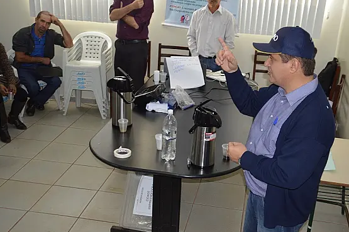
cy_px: 107
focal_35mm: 45
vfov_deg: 29.7
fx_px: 435
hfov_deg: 43.6
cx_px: 186
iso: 400
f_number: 4
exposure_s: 1/80
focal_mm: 26
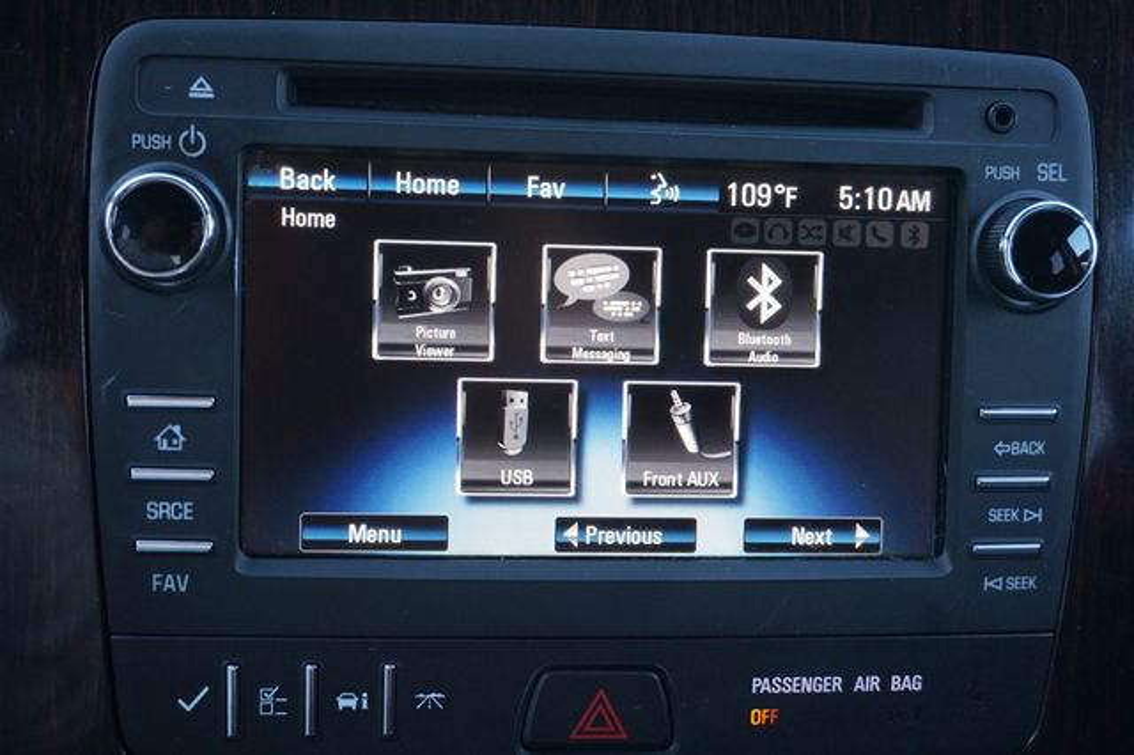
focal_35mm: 45
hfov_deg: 43.6
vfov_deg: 29.8
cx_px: 567
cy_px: 378
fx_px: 1417
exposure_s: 1/60
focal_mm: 30
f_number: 5
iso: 800
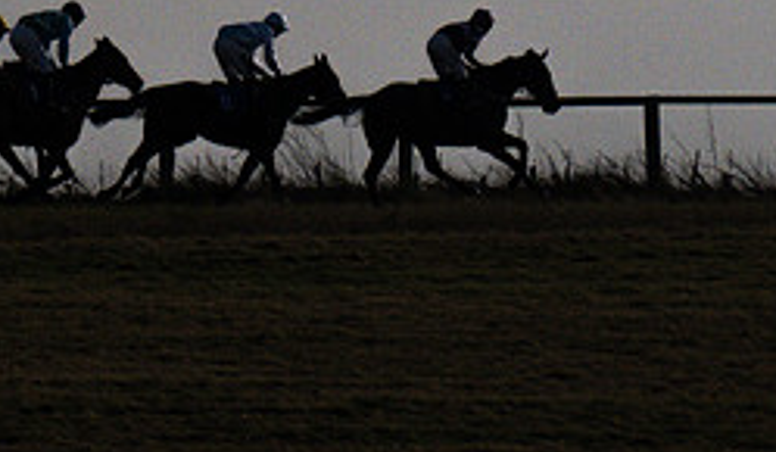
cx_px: 606
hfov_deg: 0.9
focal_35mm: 2340
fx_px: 48562
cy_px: -402
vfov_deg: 0.5
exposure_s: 1/16000
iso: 400
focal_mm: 280
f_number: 4
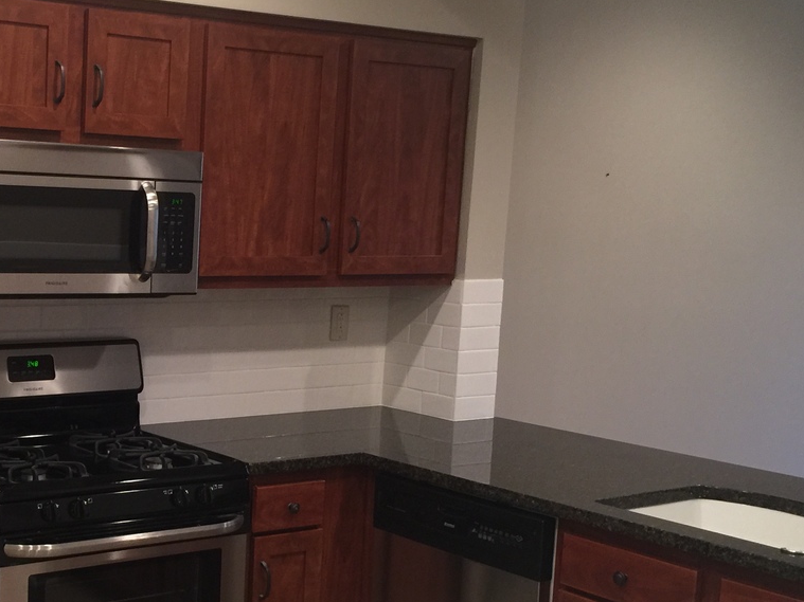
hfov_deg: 33.7
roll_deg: -1.6
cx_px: 132
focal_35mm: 55
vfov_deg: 26.4
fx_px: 1277
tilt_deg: -9.6
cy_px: 409
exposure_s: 1/15
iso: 80
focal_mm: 4.15
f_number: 2.2
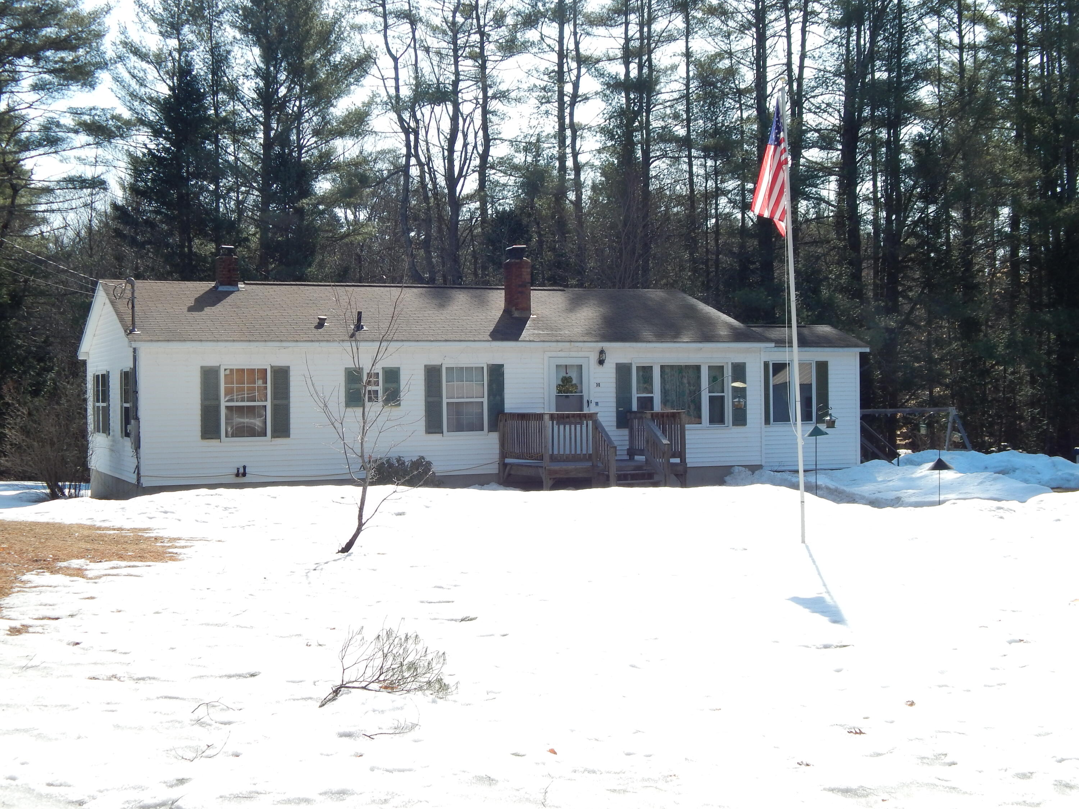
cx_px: 540
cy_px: 404
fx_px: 1527
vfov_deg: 29.7
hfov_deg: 38.9
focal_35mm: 49
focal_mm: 8.6
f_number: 3.7
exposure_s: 1/640
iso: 125
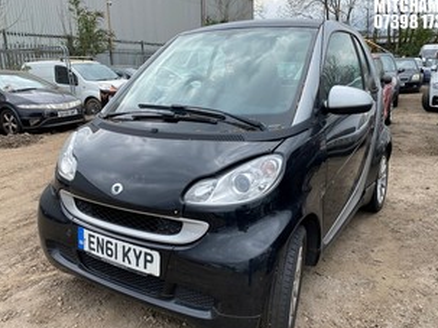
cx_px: 224
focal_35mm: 30
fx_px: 379
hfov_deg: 60.0
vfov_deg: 46.7
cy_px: 184
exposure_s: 1/942
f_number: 1.8
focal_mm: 4.25
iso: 32
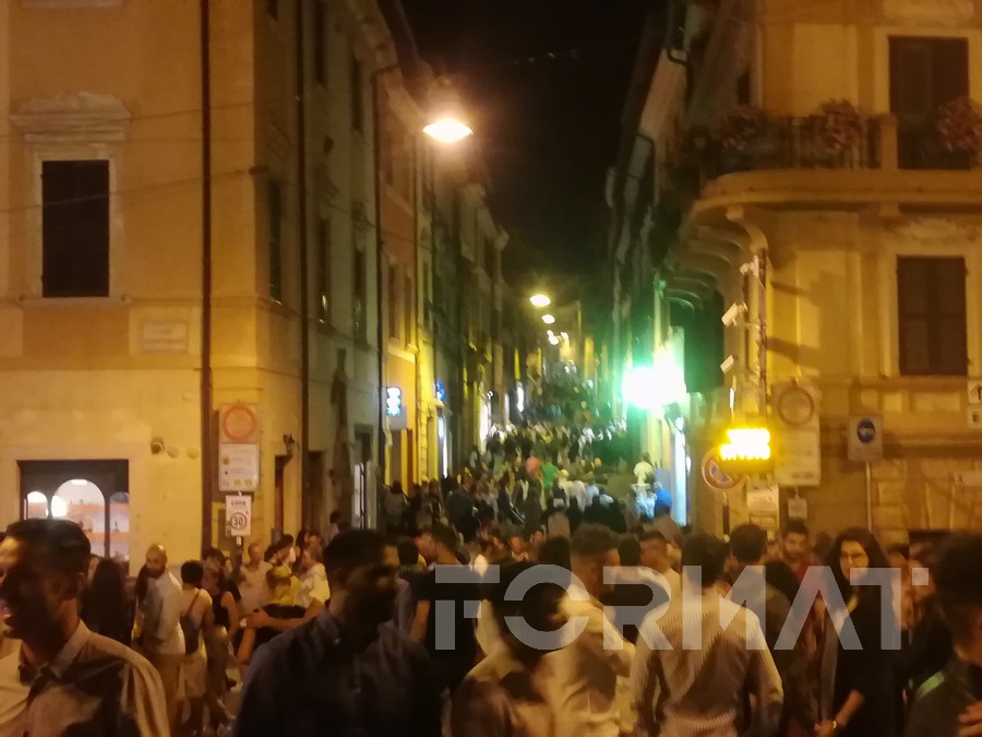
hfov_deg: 34.9
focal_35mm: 55
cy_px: 368
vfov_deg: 26.6
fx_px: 1560
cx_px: 491
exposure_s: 1/14.3
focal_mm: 3.83
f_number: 2.2
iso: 500
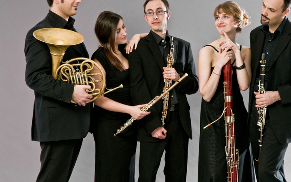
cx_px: 159
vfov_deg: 11.6
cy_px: 82
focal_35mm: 113
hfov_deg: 18.4
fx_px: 896
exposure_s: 1/250
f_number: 8
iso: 200
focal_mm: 62
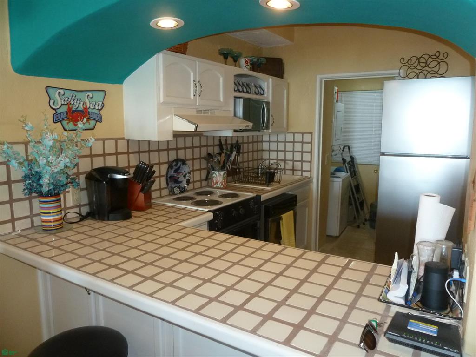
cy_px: 178
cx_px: 238
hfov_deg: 69.4
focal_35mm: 25
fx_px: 344
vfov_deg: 54.9
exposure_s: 1/30
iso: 250
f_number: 3.3
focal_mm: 4.1
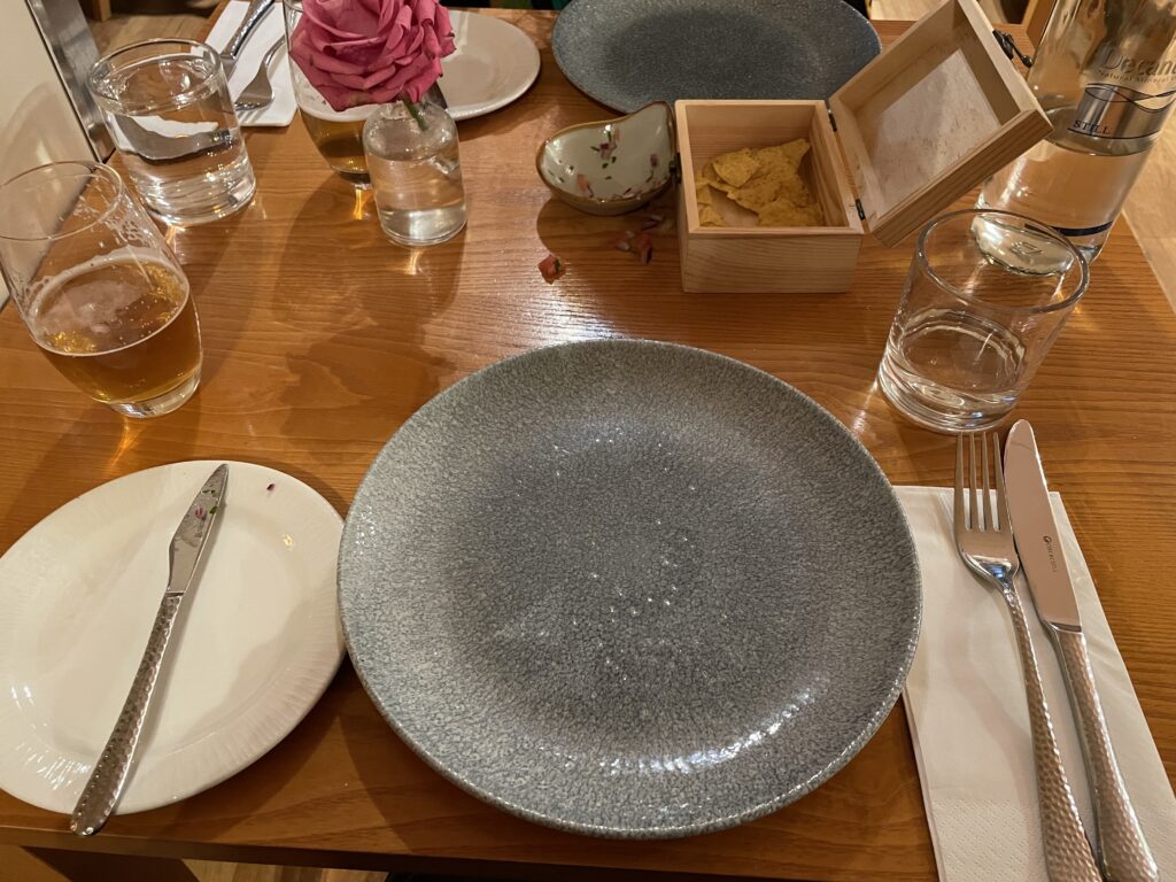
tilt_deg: -50.7
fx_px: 883
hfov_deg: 67.3
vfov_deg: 53.1
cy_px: 441
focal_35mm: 26
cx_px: 588
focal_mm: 4.2
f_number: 1.6
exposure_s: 1/33
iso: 500
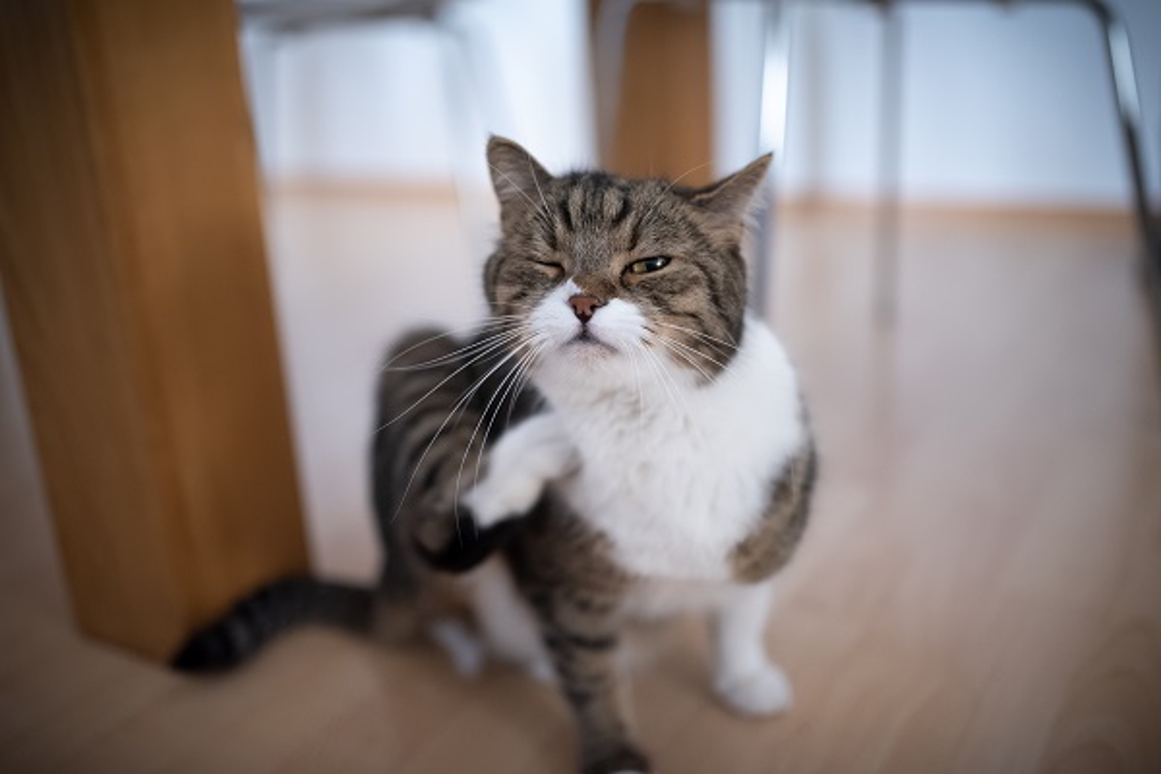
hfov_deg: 54.4
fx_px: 1129
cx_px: 580
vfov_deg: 37.9
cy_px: 387
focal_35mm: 35
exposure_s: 1/200
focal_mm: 35
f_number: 1.4
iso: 2000
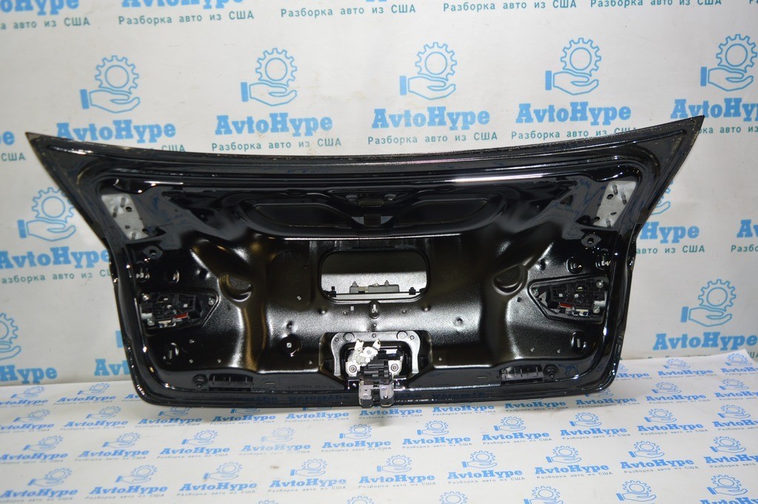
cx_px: 379
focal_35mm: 32
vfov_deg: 41.6
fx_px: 663
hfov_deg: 59.5
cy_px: 252
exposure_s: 1/60
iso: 450
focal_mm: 21
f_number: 3.8
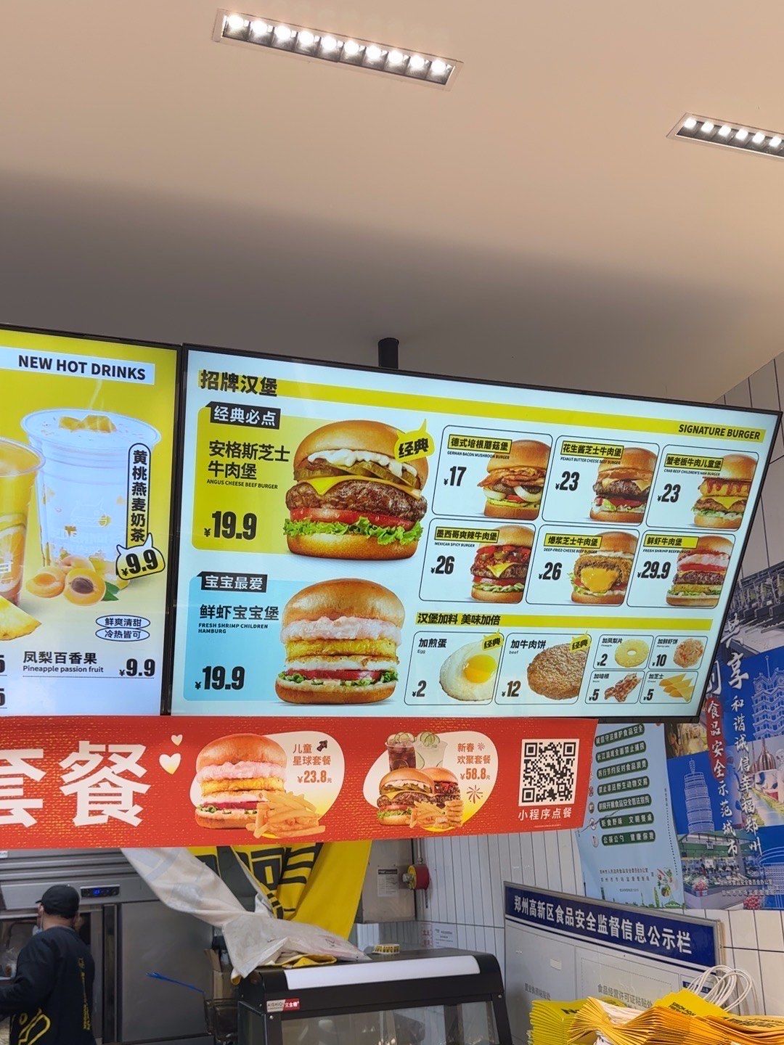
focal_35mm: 55
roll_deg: +3.4
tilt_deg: +9.6
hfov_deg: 26.6
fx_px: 1661
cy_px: 522
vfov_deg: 34.9
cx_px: 392
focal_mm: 6.86
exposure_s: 1/81
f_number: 1.78
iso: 50
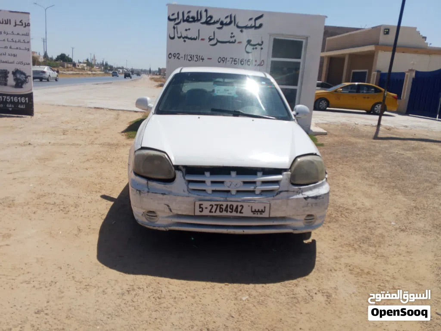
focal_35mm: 23
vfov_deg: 58.9
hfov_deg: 73.9
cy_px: 166
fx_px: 293
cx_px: 220
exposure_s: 1/1445
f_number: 1.6
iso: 104
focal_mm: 4.09
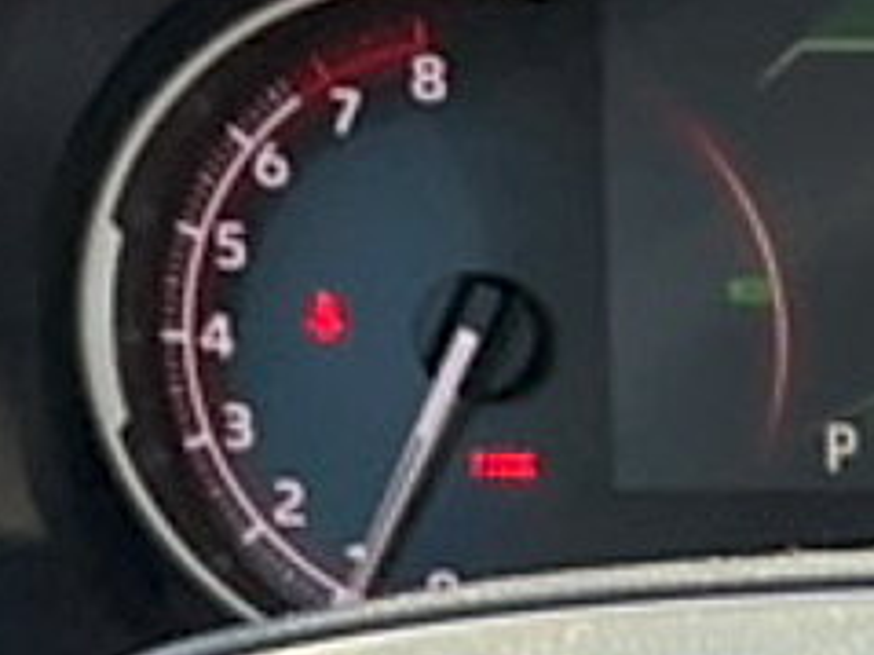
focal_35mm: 201
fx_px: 5072
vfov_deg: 7.1
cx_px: 1730
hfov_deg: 9.3
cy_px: 1391
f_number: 1.8
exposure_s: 1/60
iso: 50
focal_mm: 3
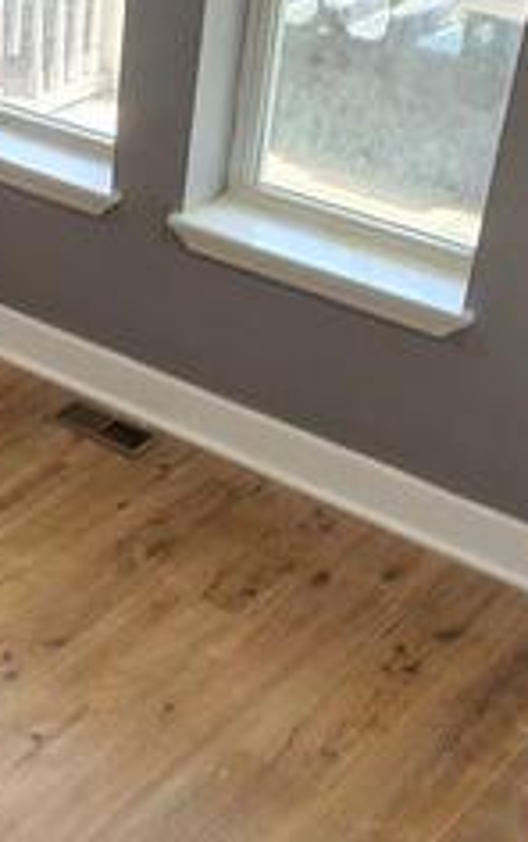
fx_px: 1447
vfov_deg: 32.4
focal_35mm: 63
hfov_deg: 18.8
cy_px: 400
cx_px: -207
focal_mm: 2.2
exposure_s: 1/60
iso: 100
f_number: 2.2
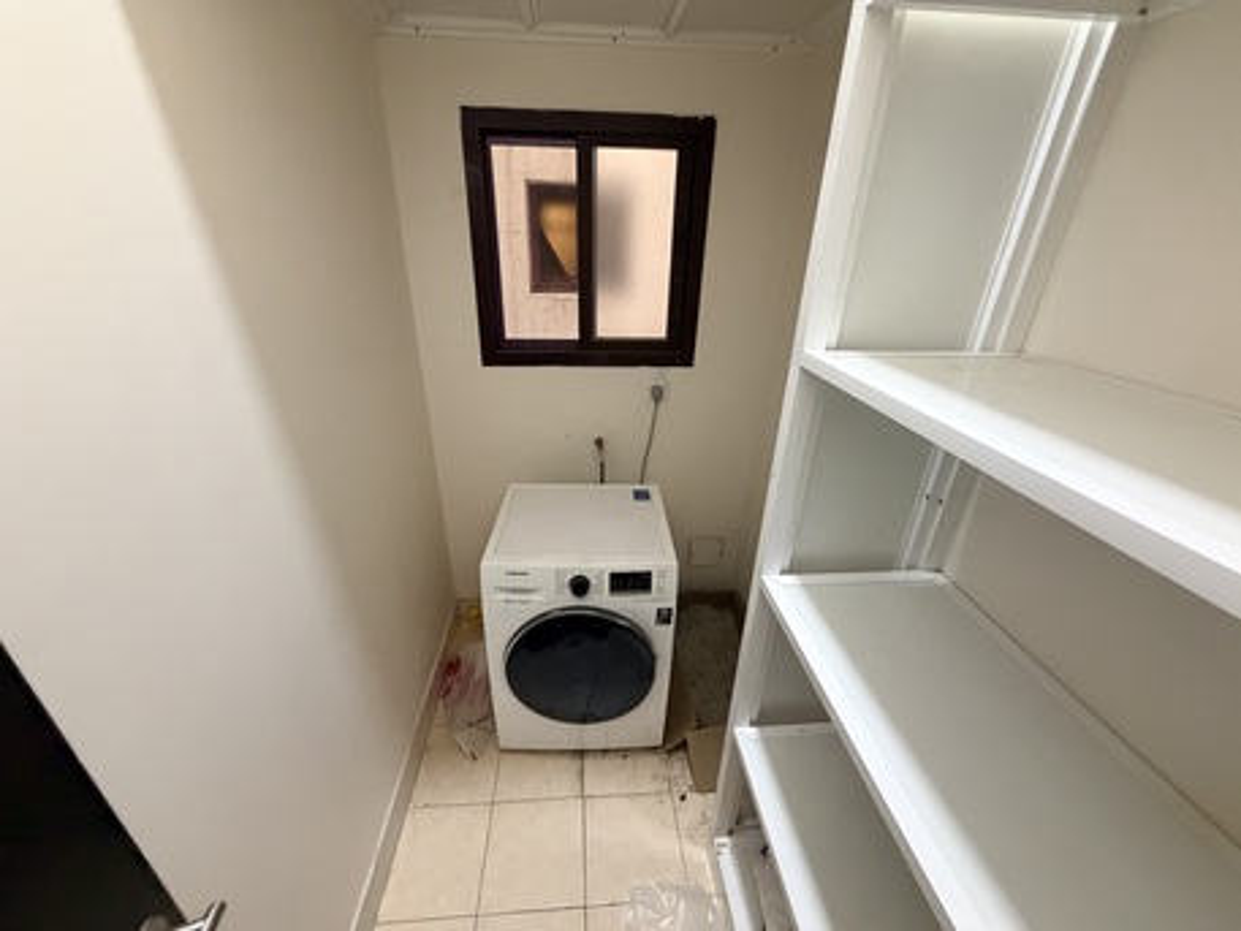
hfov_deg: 102.0
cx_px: 620
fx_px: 502
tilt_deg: -24.9
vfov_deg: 85.7
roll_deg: -0.6
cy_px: 466
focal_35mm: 14
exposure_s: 1/50
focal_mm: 2.22
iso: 640
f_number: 2.2
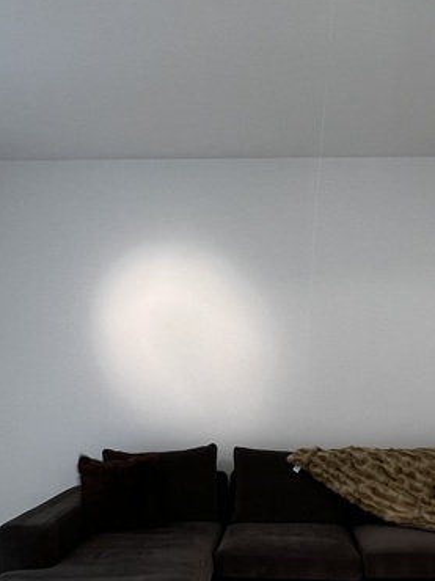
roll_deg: +1.2
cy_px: 432
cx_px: 275
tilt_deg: -5.3
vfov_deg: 49.4
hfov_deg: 39.3
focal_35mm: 36
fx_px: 604
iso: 200
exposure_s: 1/100
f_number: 1.8
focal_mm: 1.57
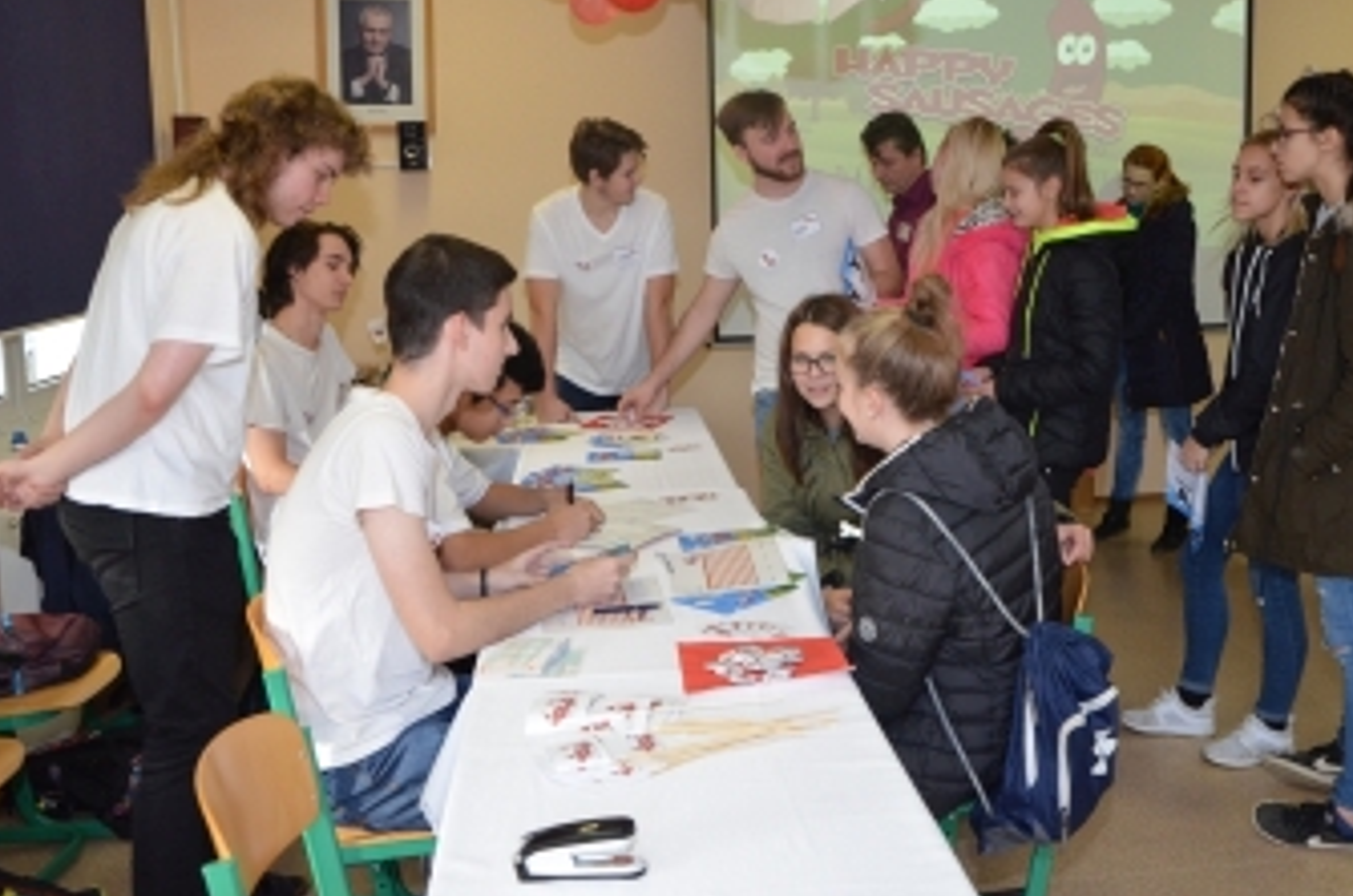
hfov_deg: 51.1
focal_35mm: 38
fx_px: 1410
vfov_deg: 35.2
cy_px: 398
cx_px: 763
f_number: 5
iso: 1600
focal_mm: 21
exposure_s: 1/160
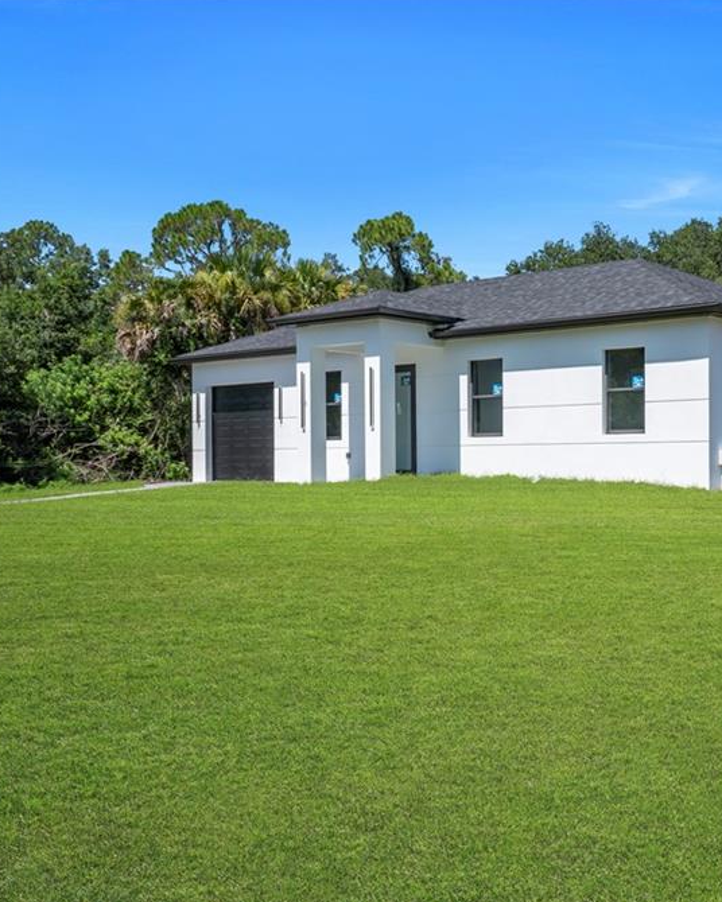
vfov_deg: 42.9
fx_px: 1149
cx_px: 519
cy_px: 454
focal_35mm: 43
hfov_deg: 34.3
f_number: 8
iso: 100
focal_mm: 20
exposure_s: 1/320
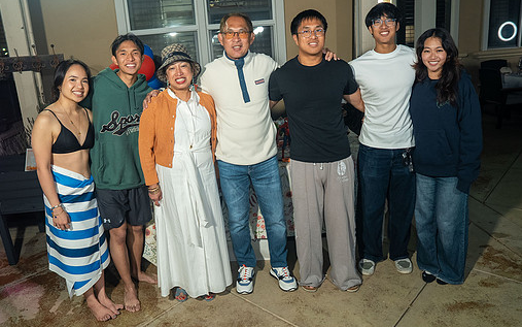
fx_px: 398
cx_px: 249
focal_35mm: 28
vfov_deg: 44.5
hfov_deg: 66.4
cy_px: 155
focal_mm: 24
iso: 640
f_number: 3.5
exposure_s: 1/160
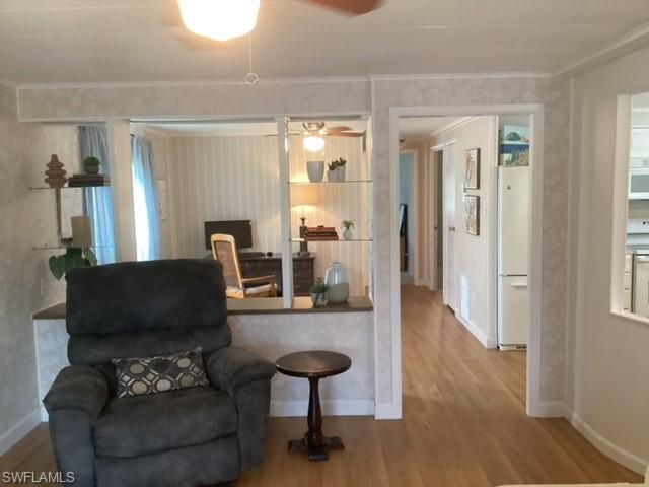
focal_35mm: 31
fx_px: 581
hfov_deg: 58.4
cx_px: 324
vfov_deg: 45.4
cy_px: 244
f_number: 2.4
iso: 320
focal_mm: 3.3
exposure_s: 1/60
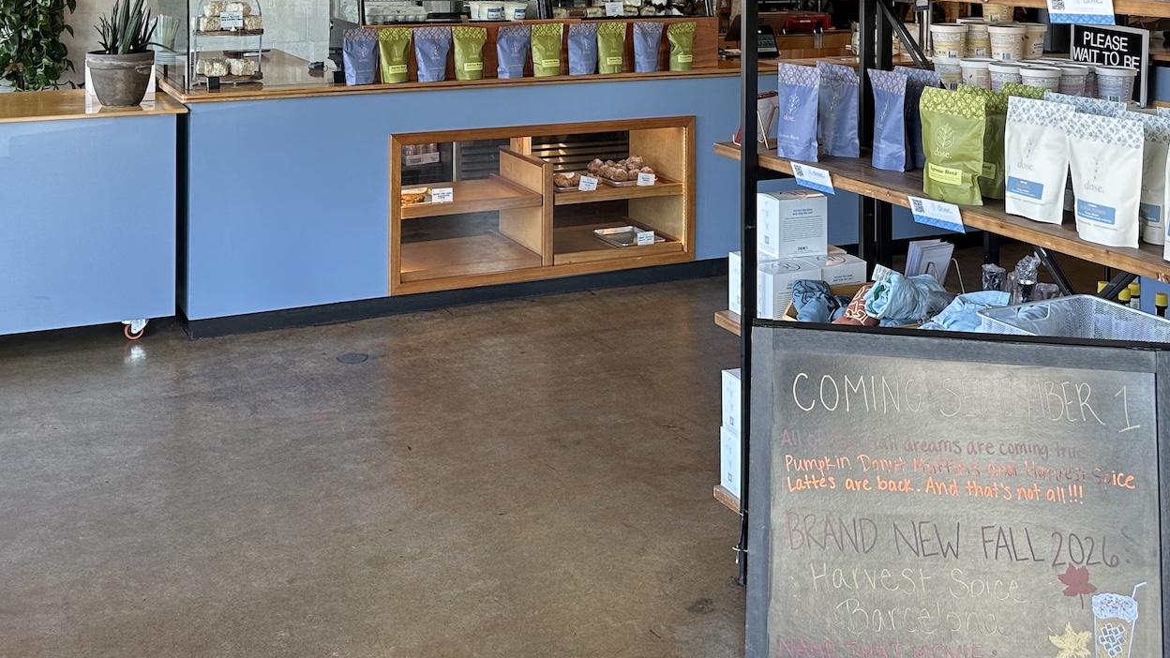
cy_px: -36
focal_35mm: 44
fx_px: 1365
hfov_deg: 46.4
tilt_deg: -2.4
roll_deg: -0.3
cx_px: 579
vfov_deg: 25.4
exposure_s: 1/120
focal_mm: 6.86
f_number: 1.78
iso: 100
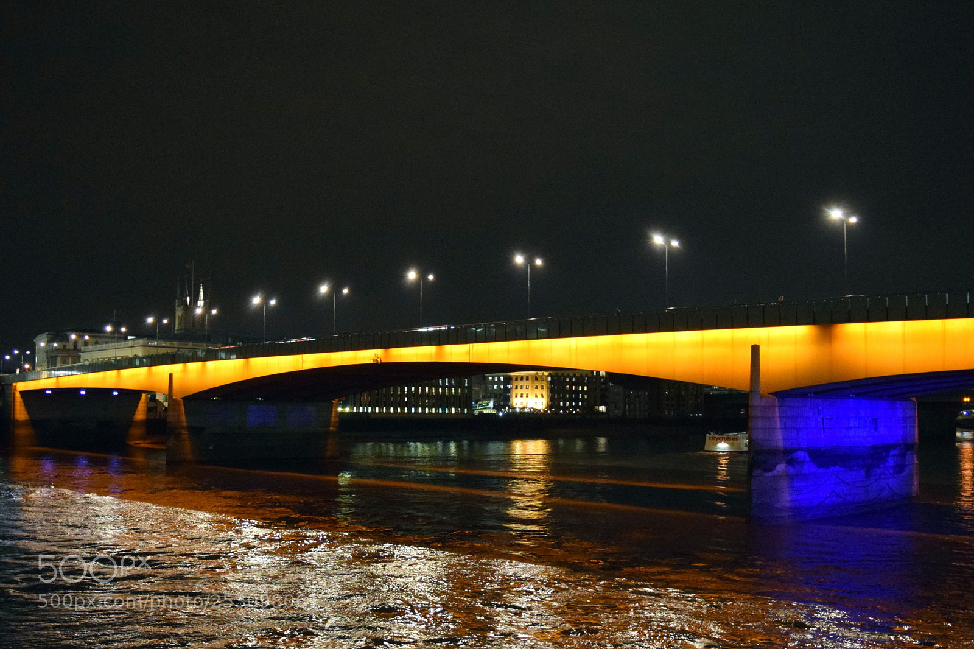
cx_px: 487
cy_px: 324
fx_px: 730
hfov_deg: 67.4
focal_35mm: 27
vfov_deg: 47.9
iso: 3200
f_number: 3.5
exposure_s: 1/25
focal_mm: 18
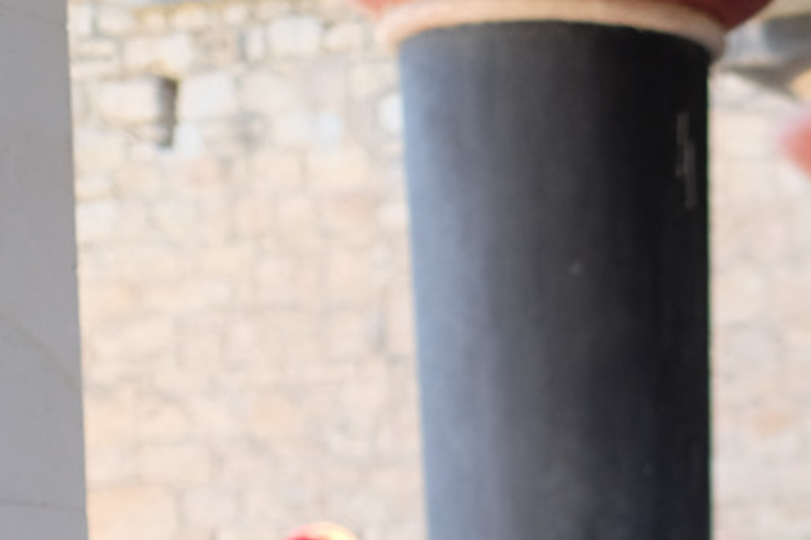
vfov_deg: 10.9
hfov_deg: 15.9
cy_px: 885
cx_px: 1160
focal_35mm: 120
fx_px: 2702
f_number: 1.4
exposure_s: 1/420
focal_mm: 23
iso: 400
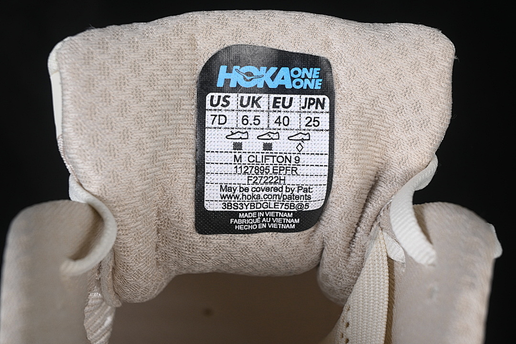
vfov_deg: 18.2
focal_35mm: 75
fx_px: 1075
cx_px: 258
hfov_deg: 27.0
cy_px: 172
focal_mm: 50
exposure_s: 1/80
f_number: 8
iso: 160
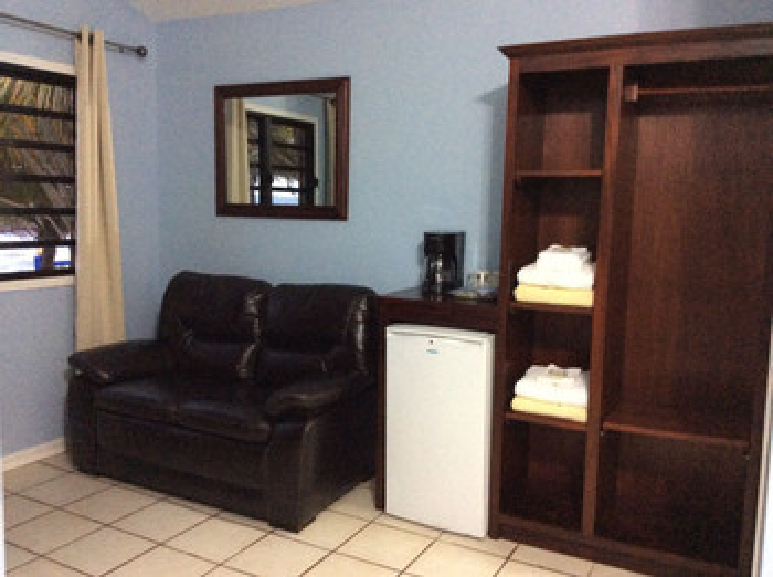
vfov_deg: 42.8
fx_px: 735
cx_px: 386
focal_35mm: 33
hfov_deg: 55.4
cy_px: 288
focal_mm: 3.3
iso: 400
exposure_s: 1/15
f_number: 2.4
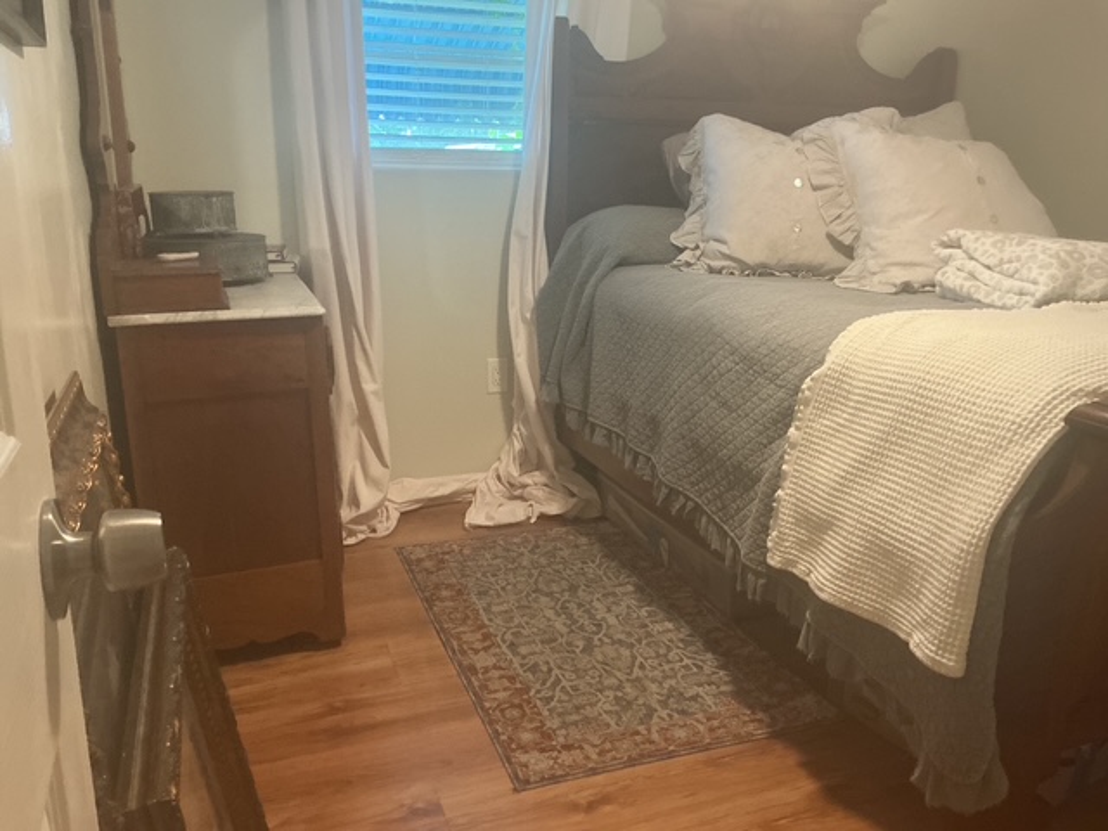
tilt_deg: -14.0
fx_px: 928
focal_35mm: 29
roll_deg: -1.1
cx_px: 554
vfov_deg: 48.2
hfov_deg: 61.7
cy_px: 416
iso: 250
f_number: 1.8
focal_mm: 3
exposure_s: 1/60
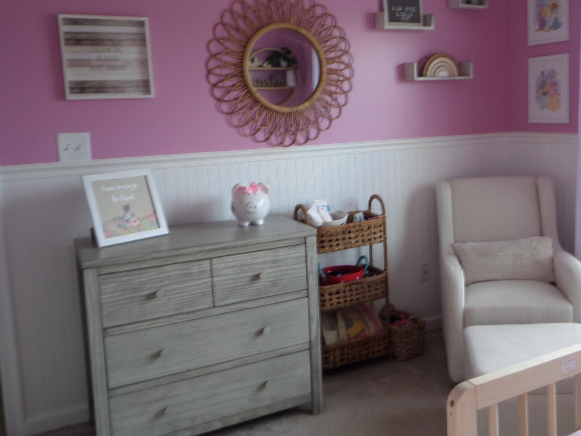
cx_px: 382
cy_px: 179
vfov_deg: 42.8
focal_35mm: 33
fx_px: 554
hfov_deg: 54.4
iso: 100
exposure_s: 1/30
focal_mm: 4
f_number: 3.2
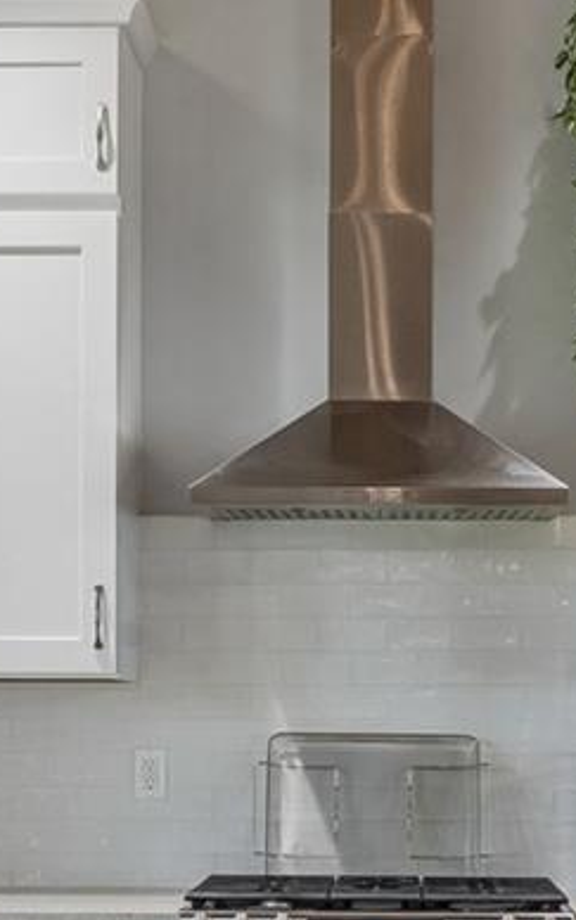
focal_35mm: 86
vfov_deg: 23.3
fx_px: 2157
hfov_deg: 15.2
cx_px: 306
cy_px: 857
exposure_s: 1/2
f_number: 16
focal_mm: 16
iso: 400
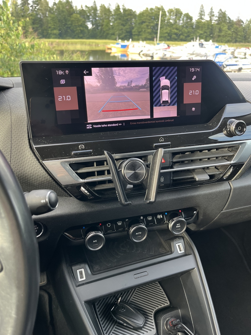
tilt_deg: -26.9
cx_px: 126
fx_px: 251
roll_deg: -0.8
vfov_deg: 67.3
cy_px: 168
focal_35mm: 26
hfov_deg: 53.1
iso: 80
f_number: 1.6
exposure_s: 1/121
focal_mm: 5.1
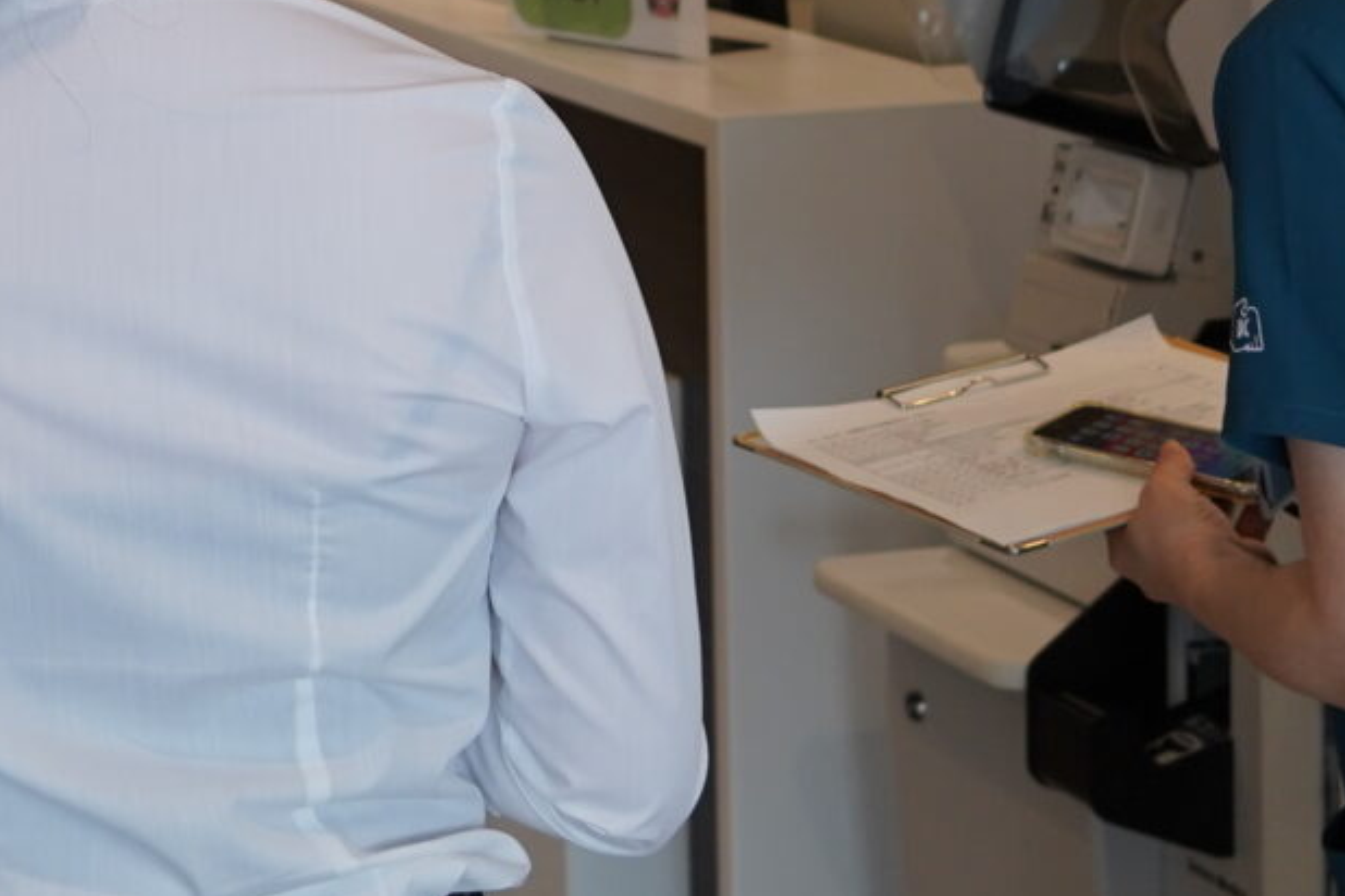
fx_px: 4334
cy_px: -366
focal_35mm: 116
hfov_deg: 17.4
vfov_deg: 11.4
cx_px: 187
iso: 500
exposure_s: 1/160
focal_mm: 28
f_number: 4
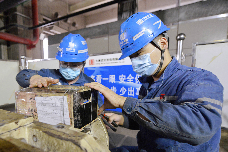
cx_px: 114
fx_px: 89
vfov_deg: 81.2
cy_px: 76
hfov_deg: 104.3
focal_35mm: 14
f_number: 2.8
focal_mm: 14
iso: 2000
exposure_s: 1/80
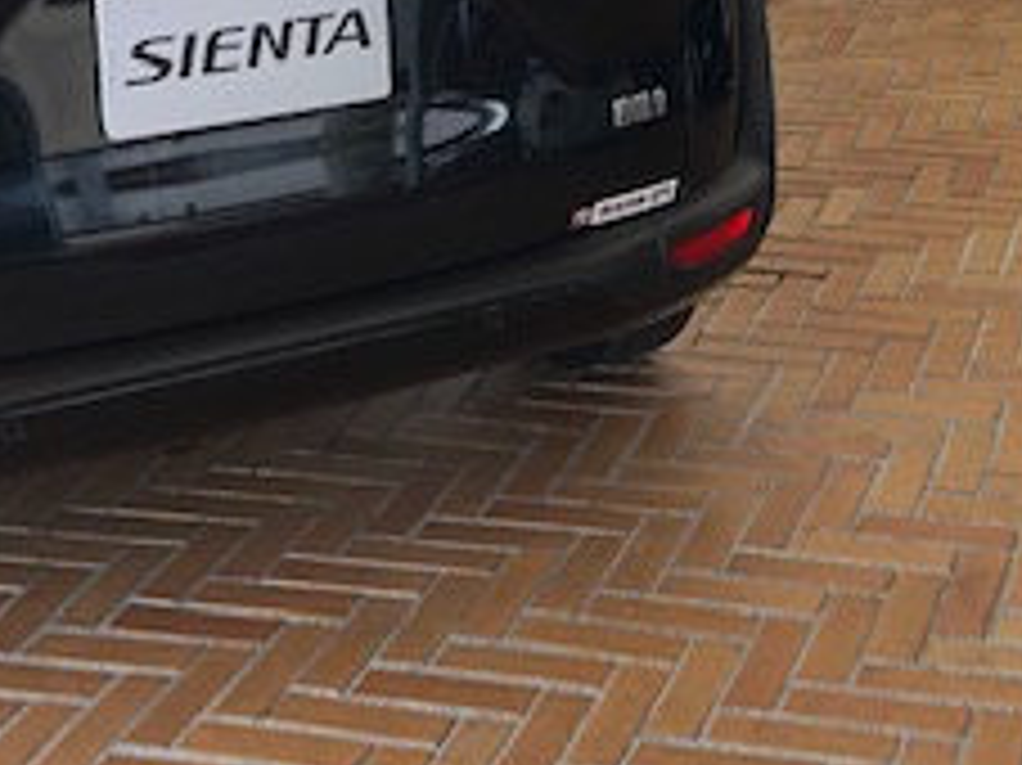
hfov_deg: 24.0
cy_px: -302
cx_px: 927
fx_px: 2331
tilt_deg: -6.4
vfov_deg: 17.2
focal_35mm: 79
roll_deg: -1.1
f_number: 1.8
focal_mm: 3.99
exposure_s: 1/121
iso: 20
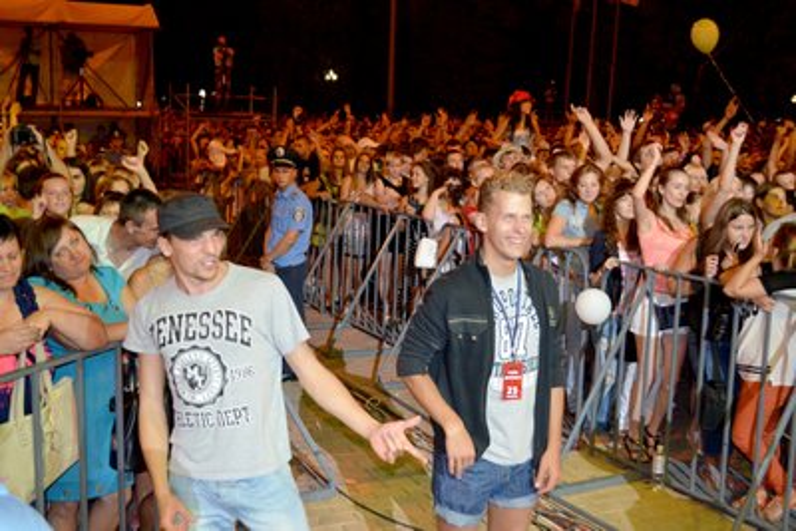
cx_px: 398
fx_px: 962
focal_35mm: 44
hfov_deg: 44.9
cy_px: 266
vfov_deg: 30.9
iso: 2800
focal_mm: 29
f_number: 4.5
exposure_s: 1/60
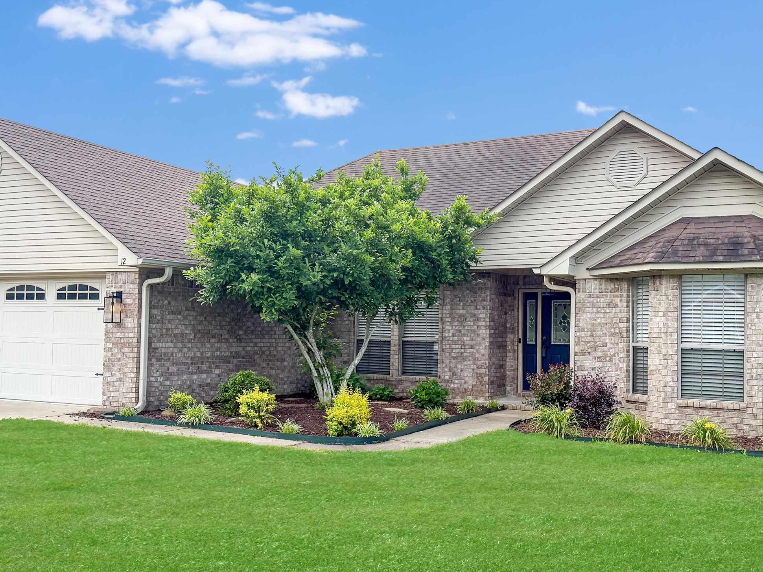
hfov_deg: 49.0
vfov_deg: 37.7
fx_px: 838
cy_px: 322
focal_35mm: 38
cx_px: 384
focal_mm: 6.76
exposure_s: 1/1800
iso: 100
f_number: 1.8
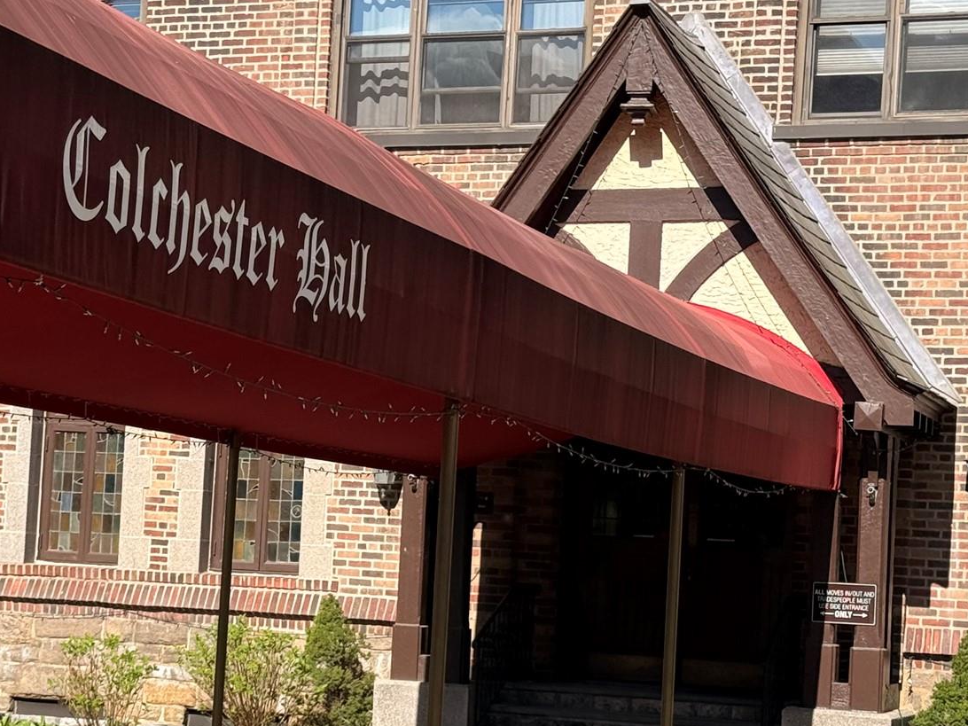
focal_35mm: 90
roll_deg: -2.4
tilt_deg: +2.8
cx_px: 224
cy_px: 467
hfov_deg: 21.6
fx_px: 2517
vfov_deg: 16.4
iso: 80
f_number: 1.78
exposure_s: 1/4587
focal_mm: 6.76
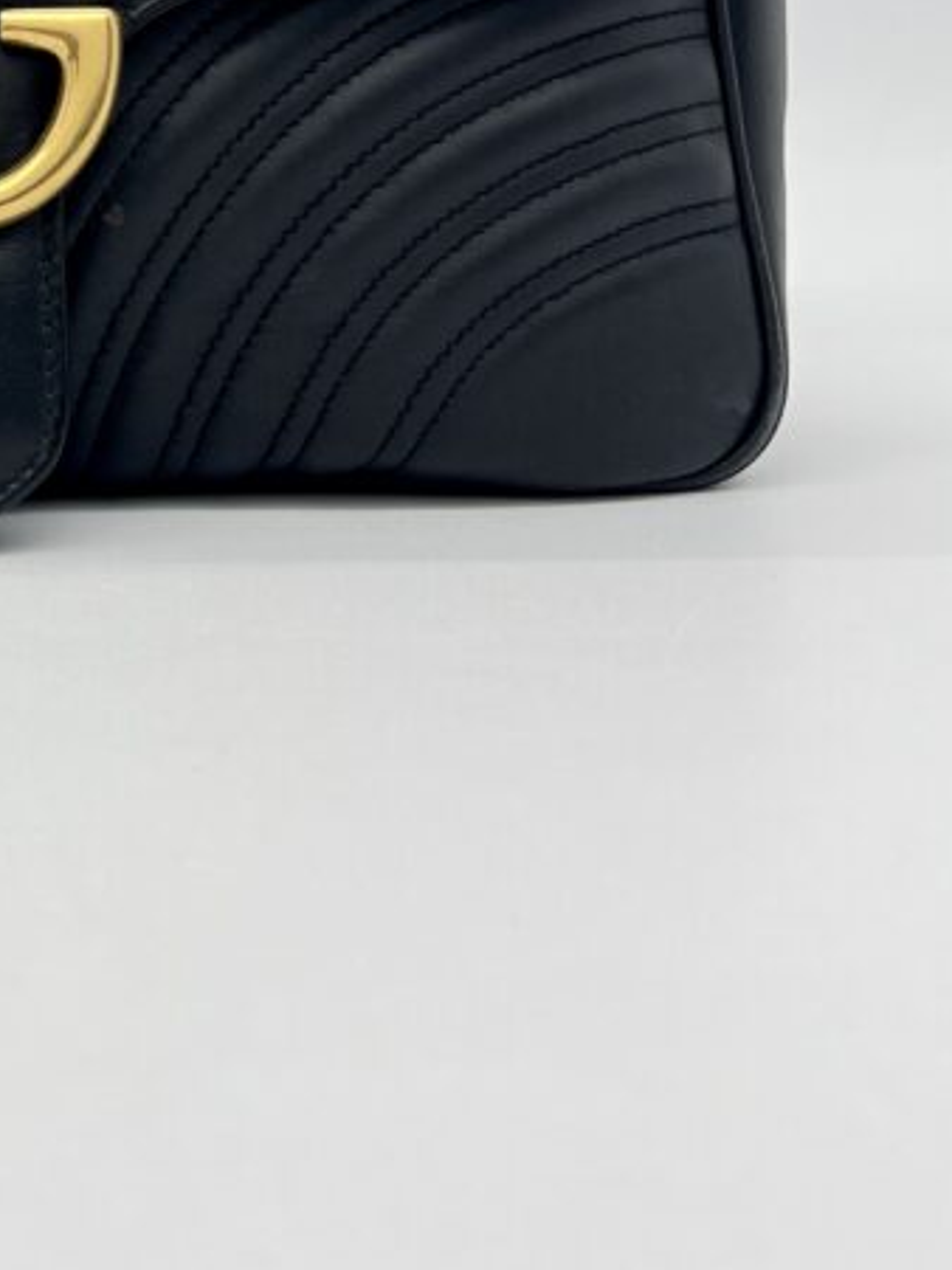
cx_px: -101
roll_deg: +0.1
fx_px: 2164
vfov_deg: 30.0
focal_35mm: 59
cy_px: -56
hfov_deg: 23.3
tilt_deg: -2.0
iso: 40
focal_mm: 5.7
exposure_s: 1/227
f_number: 1.5
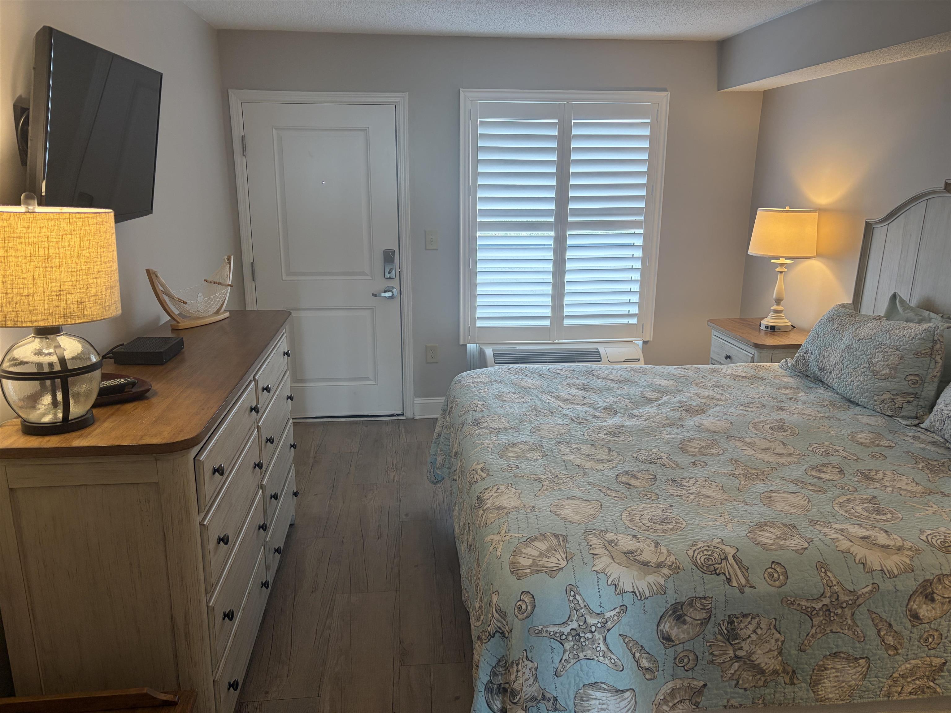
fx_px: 714
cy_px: 356
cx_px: 476
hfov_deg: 67.3
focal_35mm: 26
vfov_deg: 53.1
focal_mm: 5.96
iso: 160
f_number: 1.6
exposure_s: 1/120
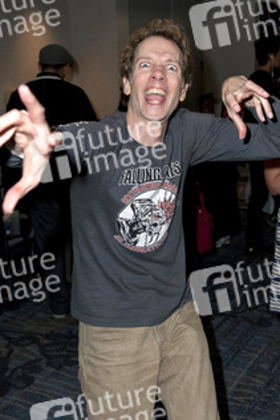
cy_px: 218
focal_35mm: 43
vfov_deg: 45.4
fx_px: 501
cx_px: 137
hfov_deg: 31.2
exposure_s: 1/400
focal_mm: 34
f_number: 4
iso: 400
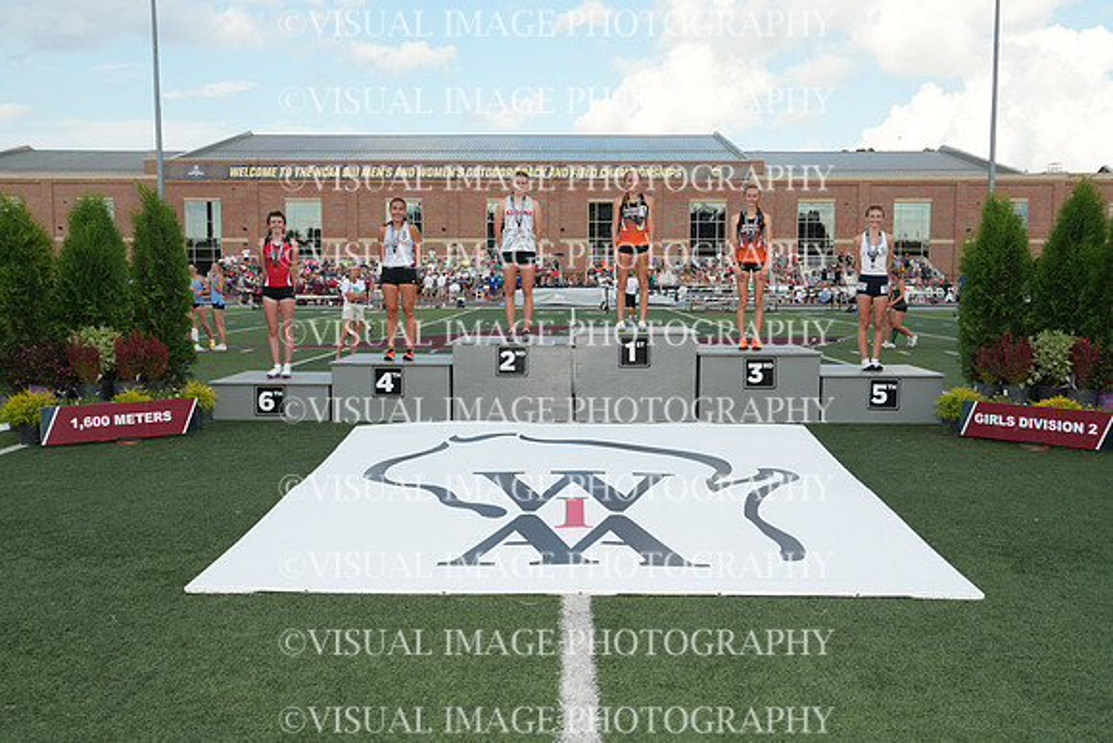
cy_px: 372
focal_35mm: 33
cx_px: 556
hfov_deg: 57.2
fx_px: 1020
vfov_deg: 40.0
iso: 100
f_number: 8
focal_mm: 22
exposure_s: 1/125
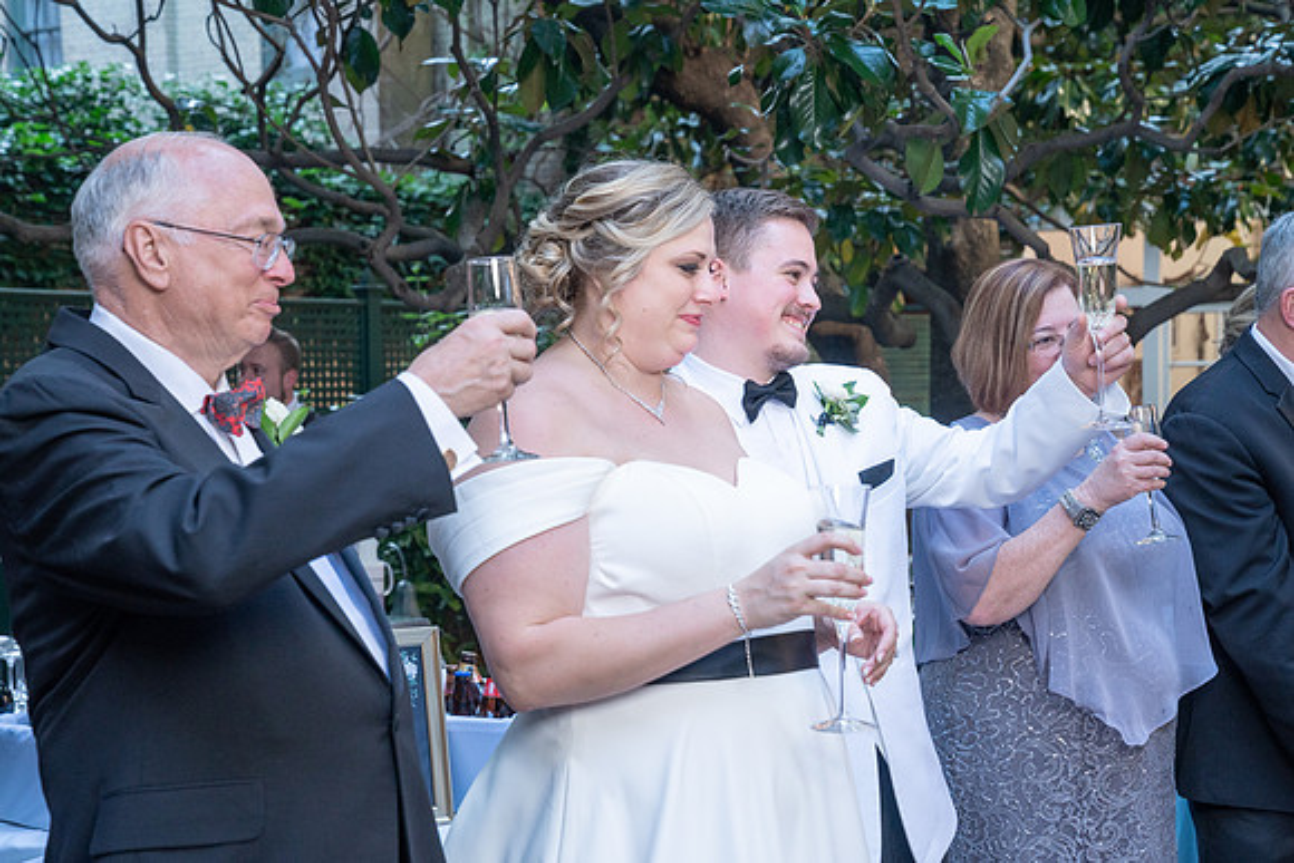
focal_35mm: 61
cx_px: 621
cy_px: 455
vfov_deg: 22.1
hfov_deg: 32.7
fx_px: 2207
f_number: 5.6
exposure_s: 1/250
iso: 1250
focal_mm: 58
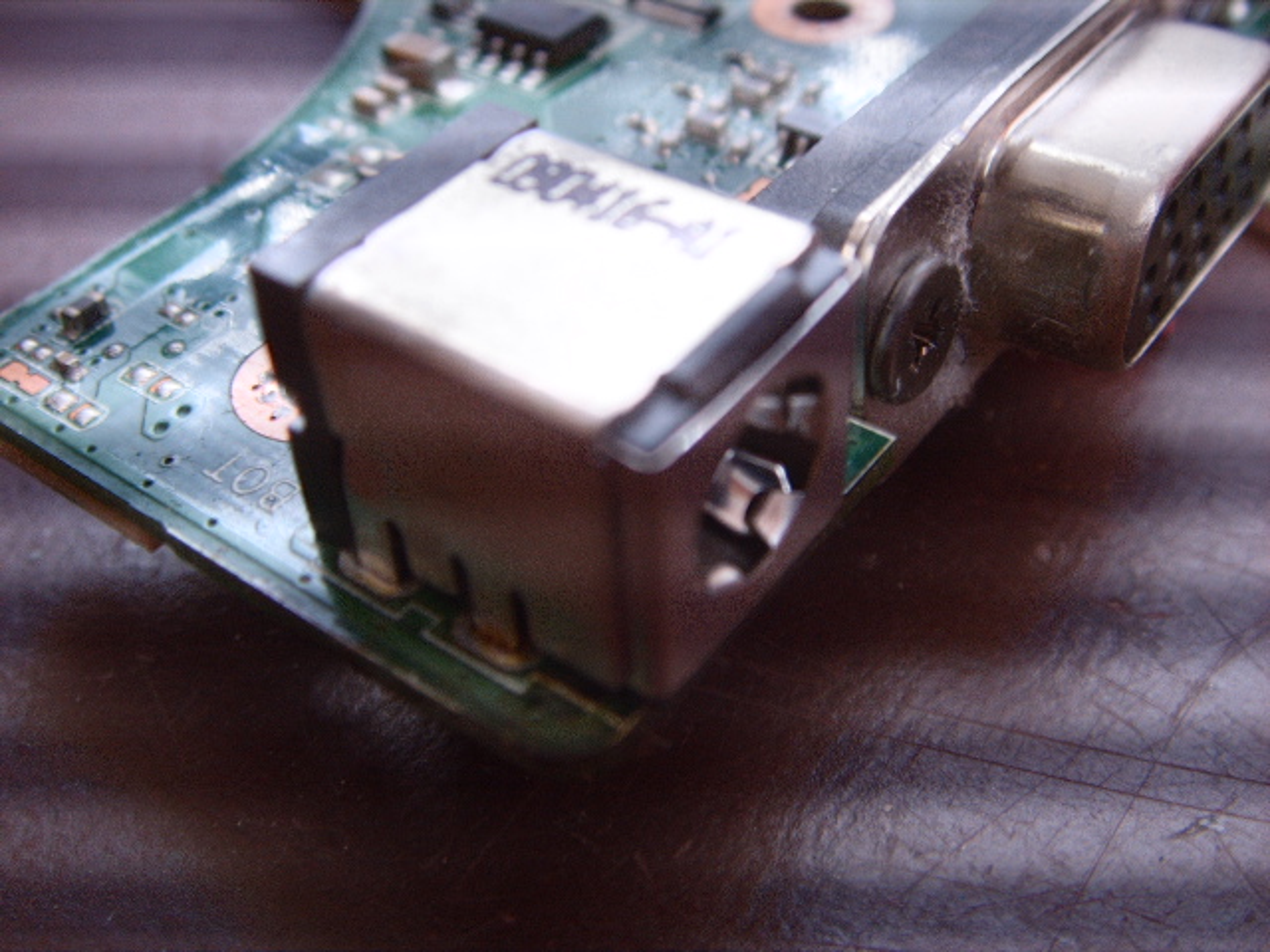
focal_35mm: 39
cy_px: 476
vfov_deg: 36.8
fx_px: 1431
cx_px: 635
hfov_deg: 47.9
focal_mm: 6.6
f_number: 3.5
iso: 63
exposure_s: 1/8
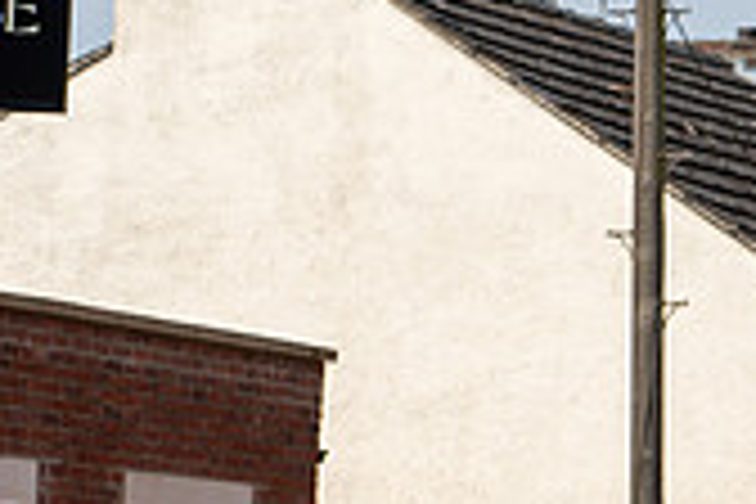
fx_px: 6530
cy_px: 639
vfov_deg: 4.4
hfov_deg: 6.5
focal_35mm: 311
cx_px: 1196
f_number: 5.6
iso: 200
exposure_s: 1/640
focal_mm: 78
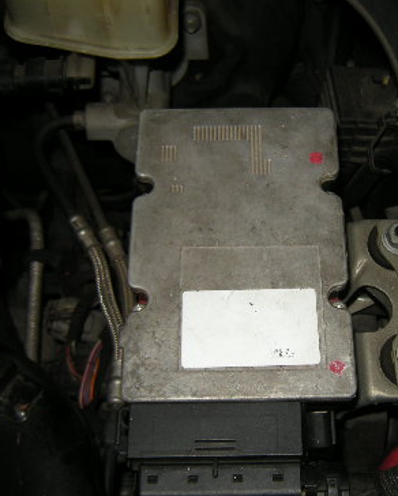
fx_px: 706
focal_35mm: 48
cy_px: 271
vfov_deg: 38.7
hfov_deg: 31.3
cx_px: 266
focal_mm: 4.7
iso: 64
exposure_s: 1/60
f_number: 2.8
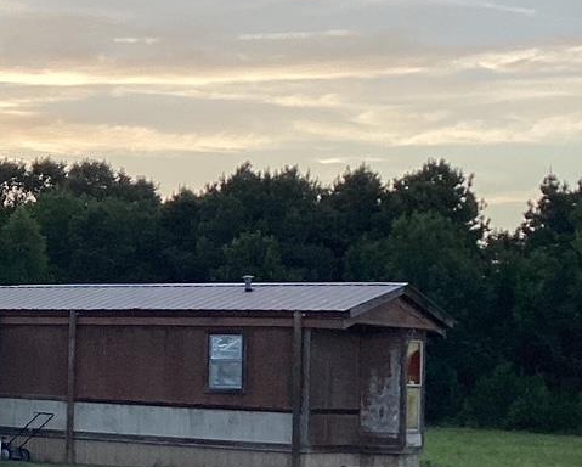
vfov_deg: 15.0
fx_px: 1776
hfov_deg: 17.0
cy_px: 283
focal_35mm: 103
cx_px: -262
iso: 25
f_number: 2.4
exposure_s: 1/212
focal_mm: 3.3
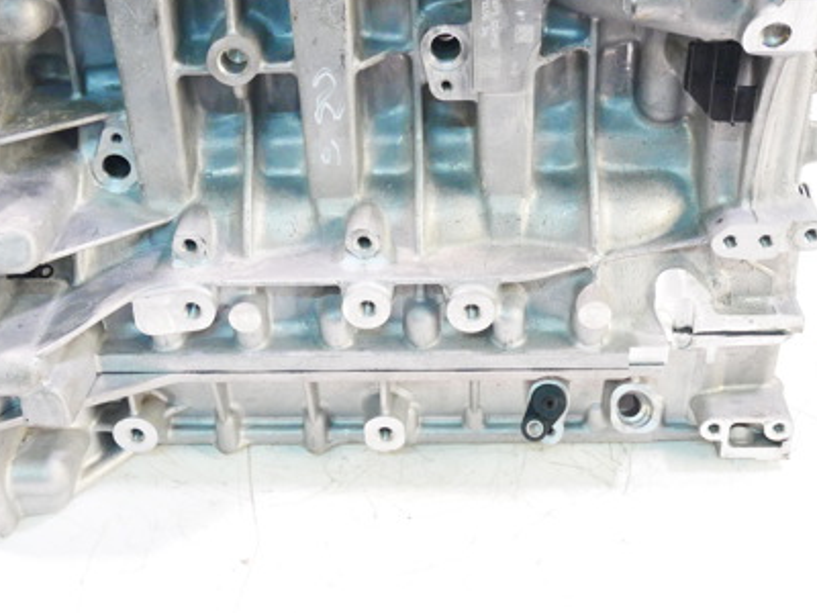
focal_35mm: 48
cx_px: 396
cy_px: 198
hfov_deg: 39.7
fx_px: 1133
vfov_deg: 30.0
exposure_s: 1/60
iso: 1600
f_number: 3.8
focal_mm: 15
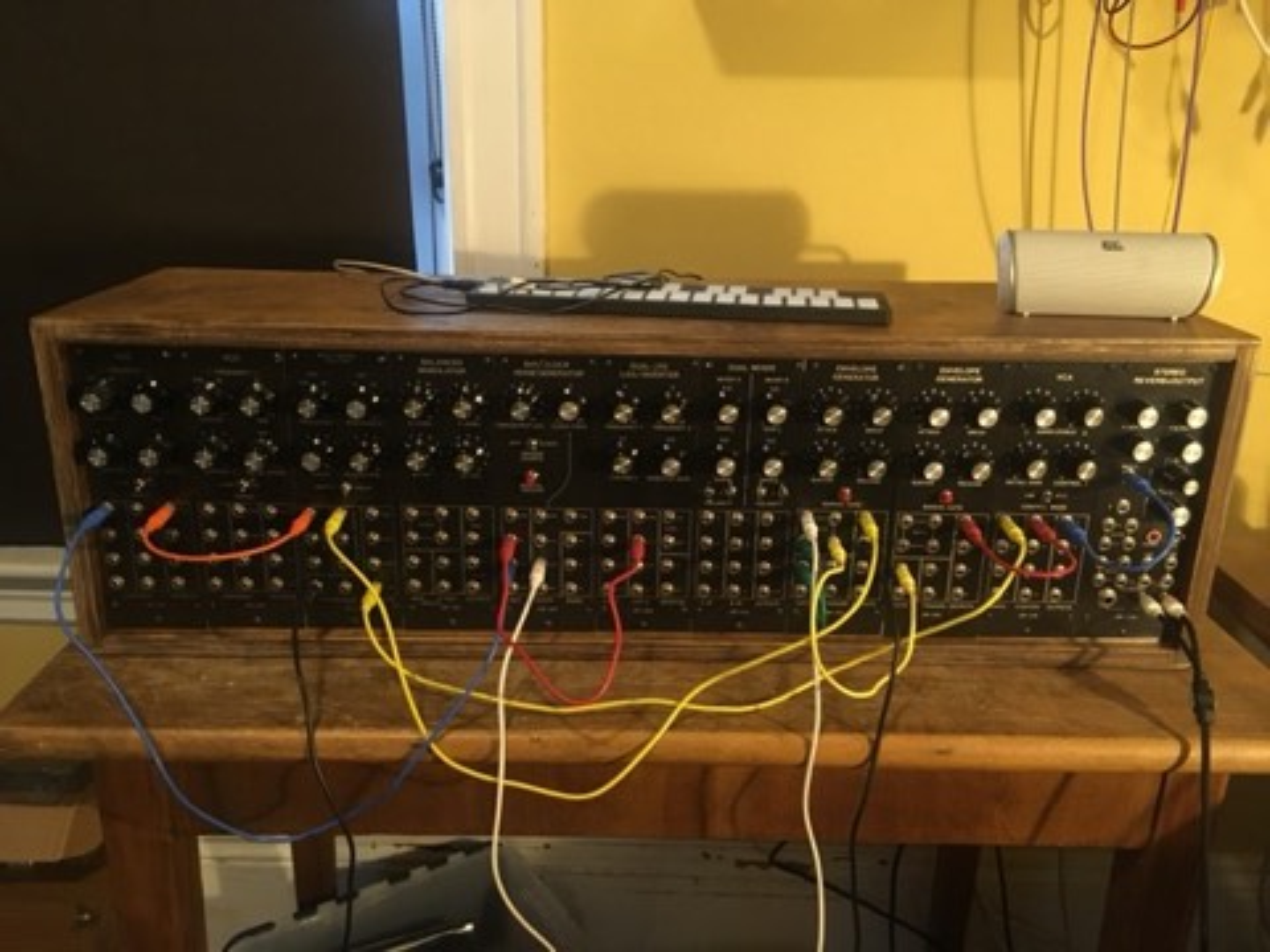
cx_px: 635
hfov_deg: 61.7
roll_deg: -0.9
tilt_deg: -18.0
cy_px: 476
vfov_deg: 48.2
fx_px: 1064
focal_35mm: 29
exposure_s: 1/20
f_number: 2.2
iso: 200
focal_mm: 4.15
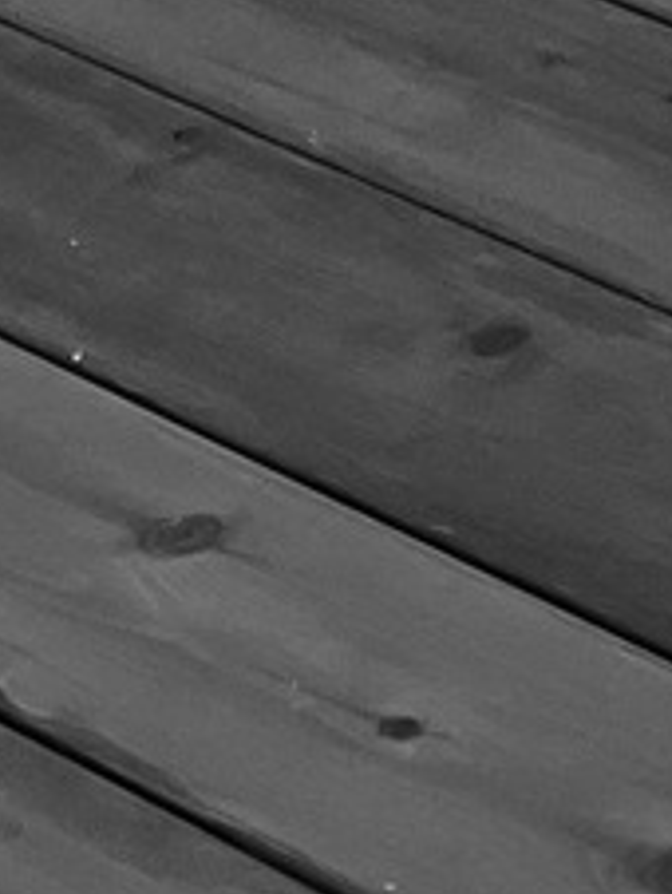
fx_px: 5296
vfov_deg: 8.0
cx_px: 1708
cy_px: -1994
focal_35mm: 205
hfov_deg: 6.8
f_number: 1.8
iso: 64
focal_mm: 3
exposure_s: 1/120
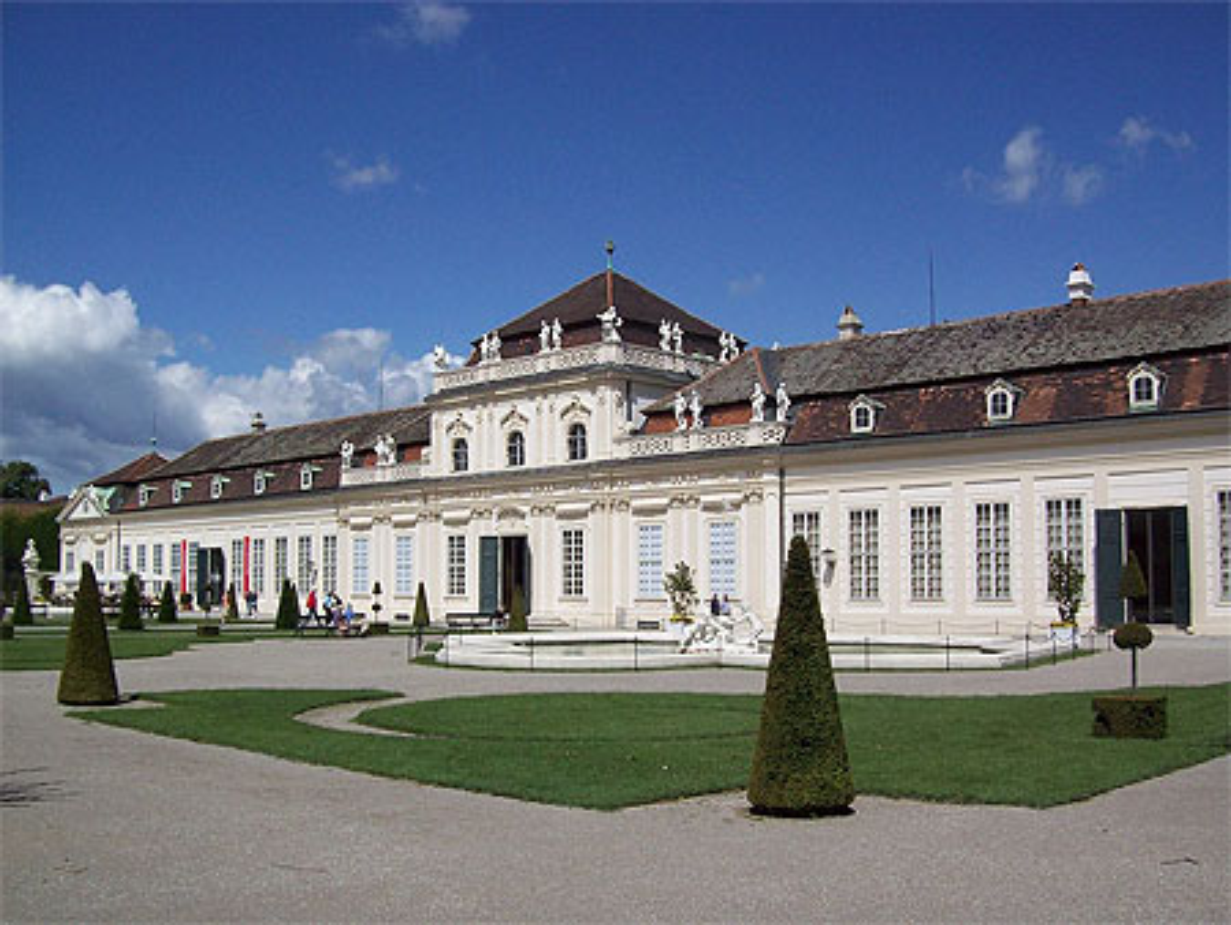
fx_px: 1281
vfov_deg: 39.7
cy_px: 462
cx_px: 616
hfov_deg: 51.3
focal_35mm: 36
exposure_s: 1/1401
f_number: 4.8
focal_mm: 6
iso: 80
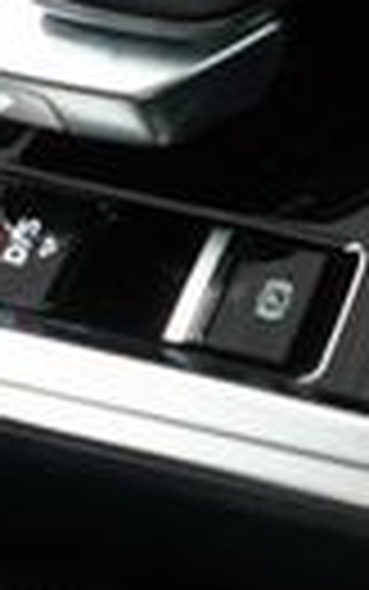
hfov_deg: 9.2
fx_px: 2234
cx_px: 549
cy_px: -38
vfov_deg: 14.7
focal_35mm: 139
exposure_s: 1/40
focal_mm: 28
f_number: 3.2
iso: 800
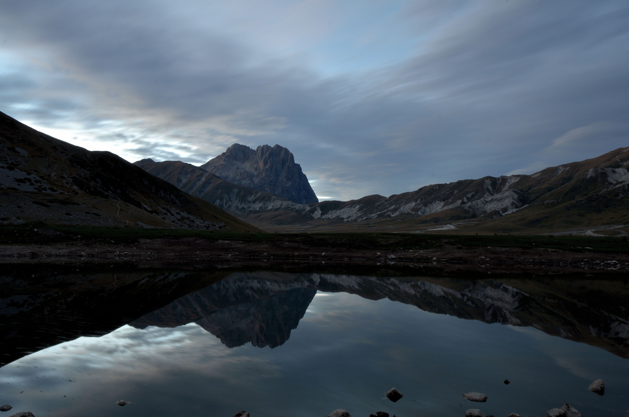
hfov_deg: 62.0
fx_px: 523
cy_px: 208
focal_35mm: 30
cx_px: 314
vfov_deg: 43.4
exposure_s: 30
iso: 100
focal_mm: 20
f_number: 20
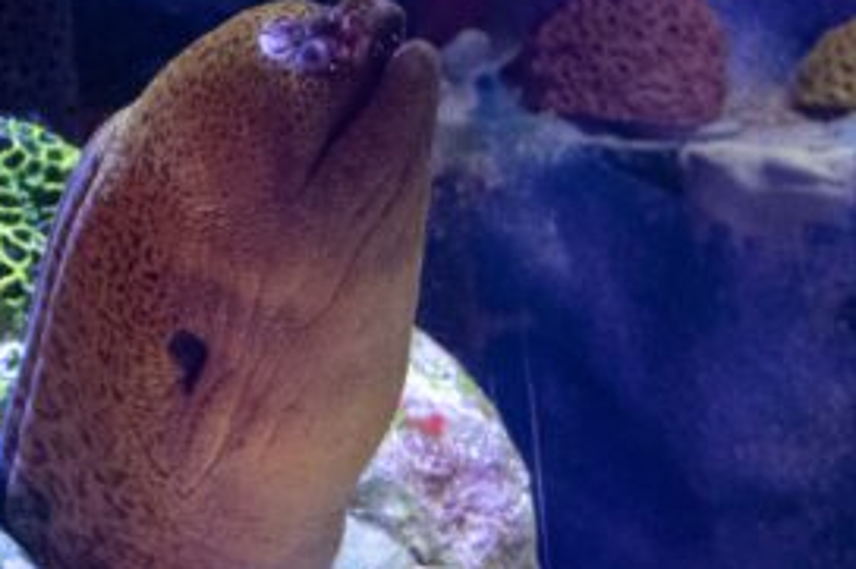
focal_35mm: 147
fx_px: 3493
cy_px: 174
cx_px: -198
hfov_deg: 13.5
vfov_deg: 9.3
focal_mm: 39
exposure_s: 1/40
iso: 12800
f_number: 5
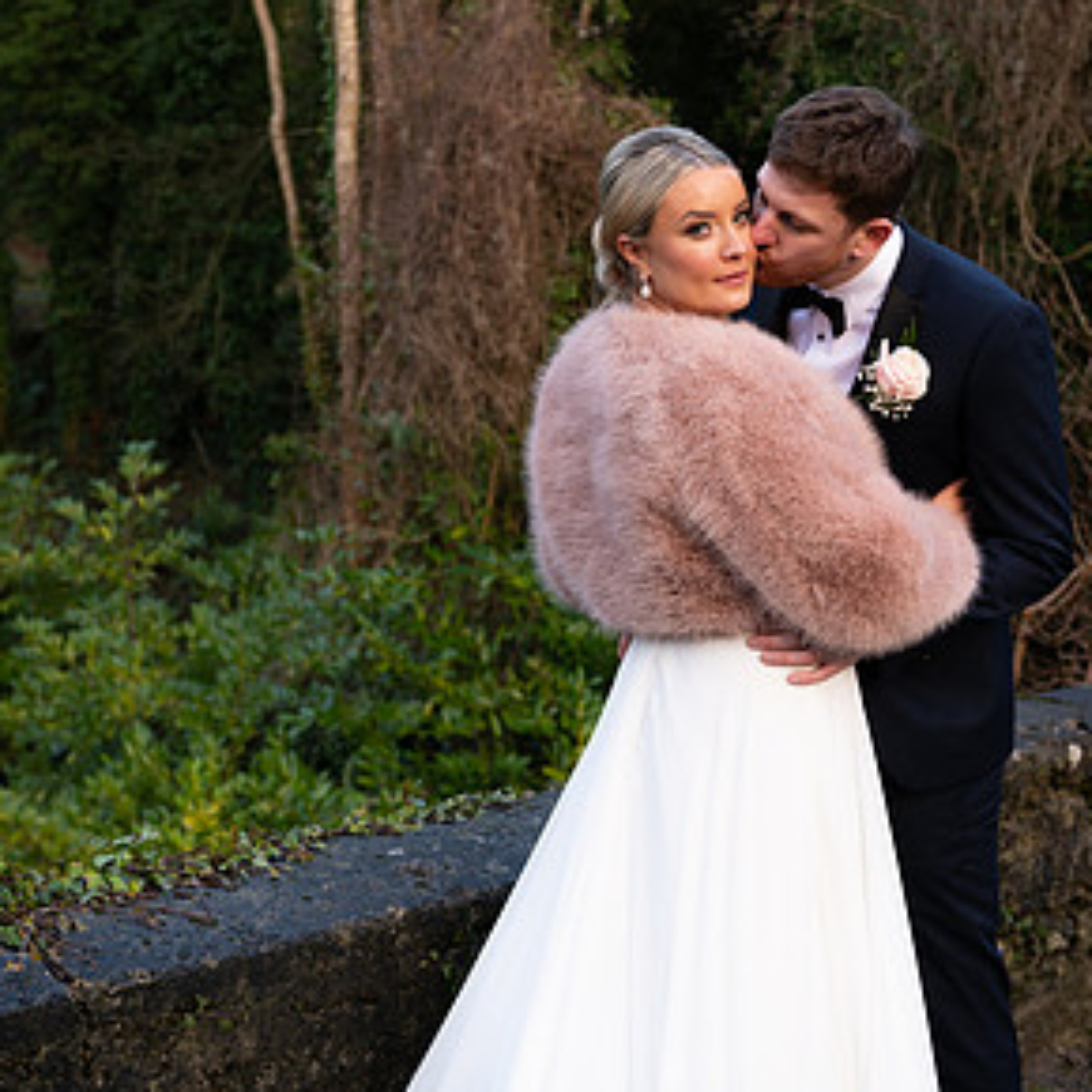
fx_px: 2427
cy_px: 484
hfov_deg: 25.3
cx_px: 474
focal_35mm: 68
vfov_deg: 25.3
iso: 160
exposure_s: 1/160
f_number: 3.5
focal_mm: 40
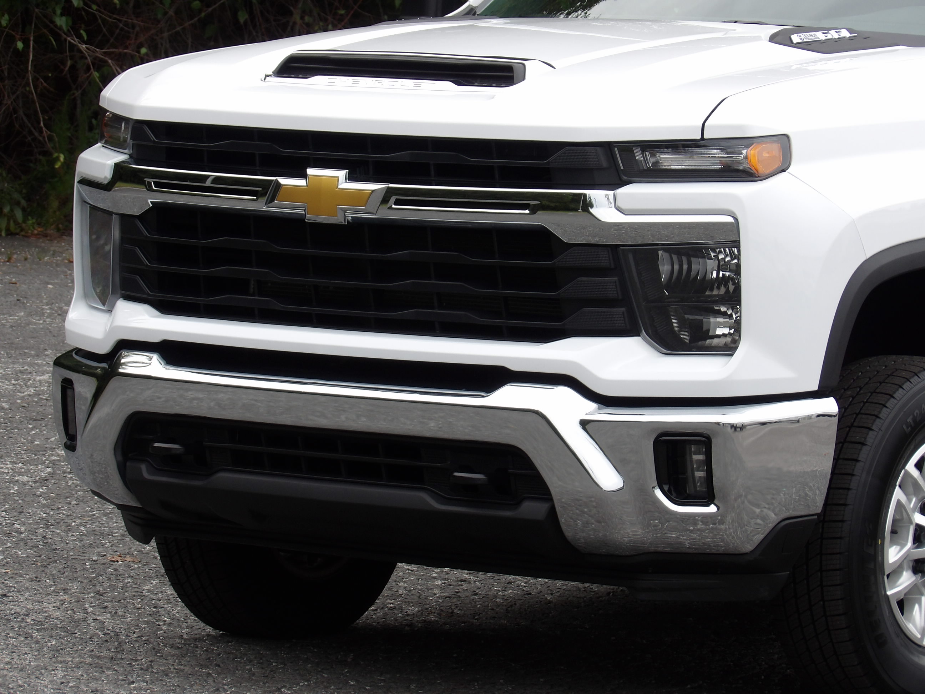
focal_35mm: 198
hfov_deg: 10.0
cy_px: 347
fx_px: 5291
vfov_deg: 7.5
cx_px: 462
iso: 100
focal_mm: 35.6
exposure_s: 1/107
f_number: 4.5
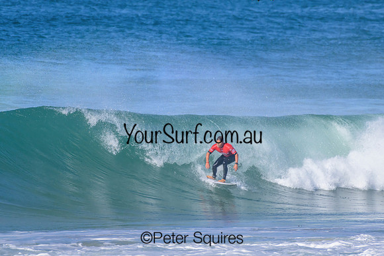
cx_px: 192
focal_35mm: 1000
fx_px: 10669
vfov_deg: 1.4
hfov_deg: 2.1
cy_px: 128
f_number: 11
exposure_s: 1/3200
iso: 1600
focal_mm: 1000
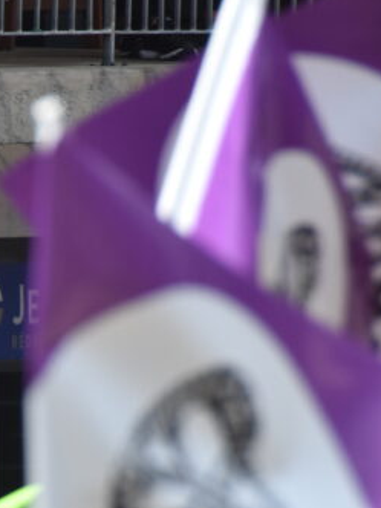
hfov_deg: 1.7
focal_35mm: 891
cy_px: 356
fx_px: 13076
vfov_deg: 2.2
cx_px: -69
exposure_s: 1/1000
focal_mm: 200
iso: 560
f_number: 8
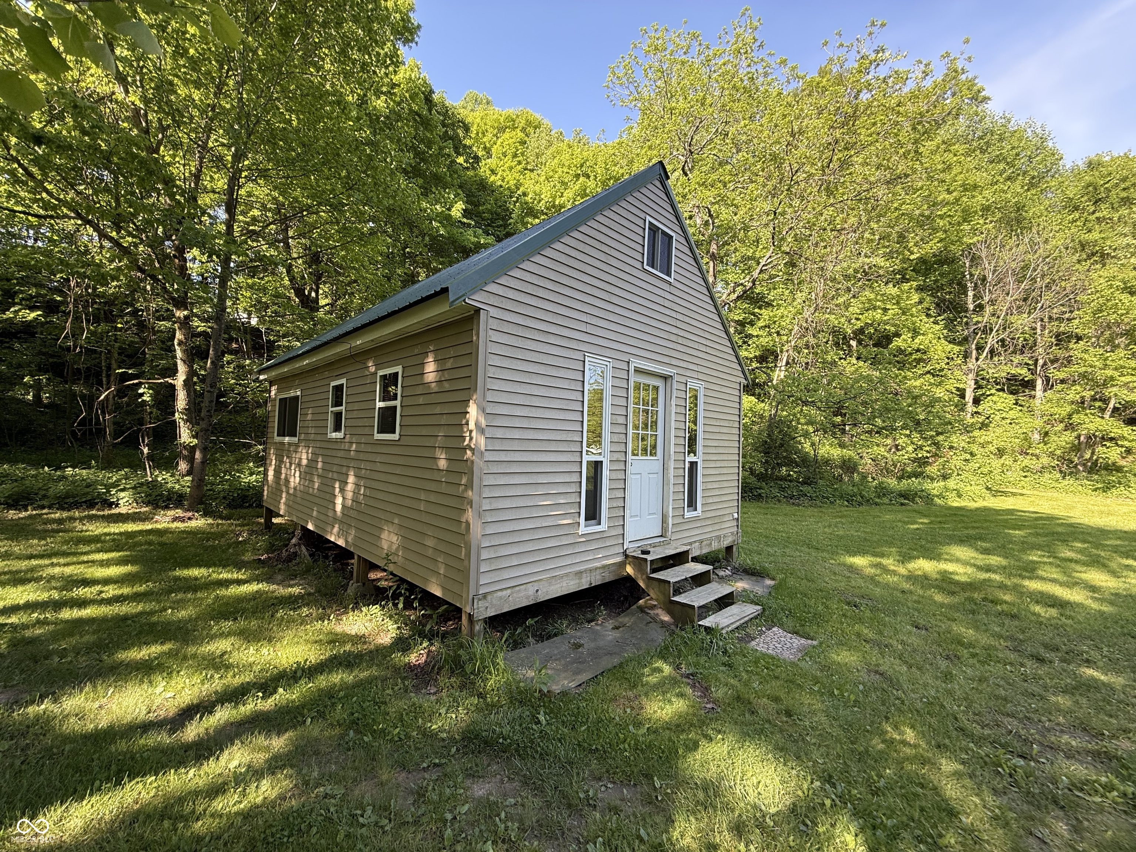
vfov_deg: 85.7
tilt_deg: +4.8
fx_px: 459
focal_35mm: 14
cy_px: 426
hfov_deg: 102.1
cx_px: 568
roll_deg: -0.4
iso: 50
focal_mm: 2.22
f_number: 2.2
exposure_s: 1/159
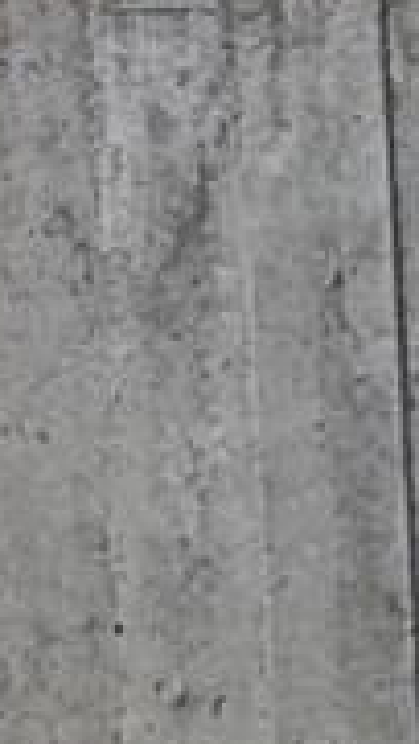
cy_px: -136
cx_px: 2756
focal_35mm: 394
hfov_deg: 2.8
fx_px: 7771
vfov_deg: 5.5
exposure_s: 1/100
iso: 800
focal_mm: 34
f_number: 16
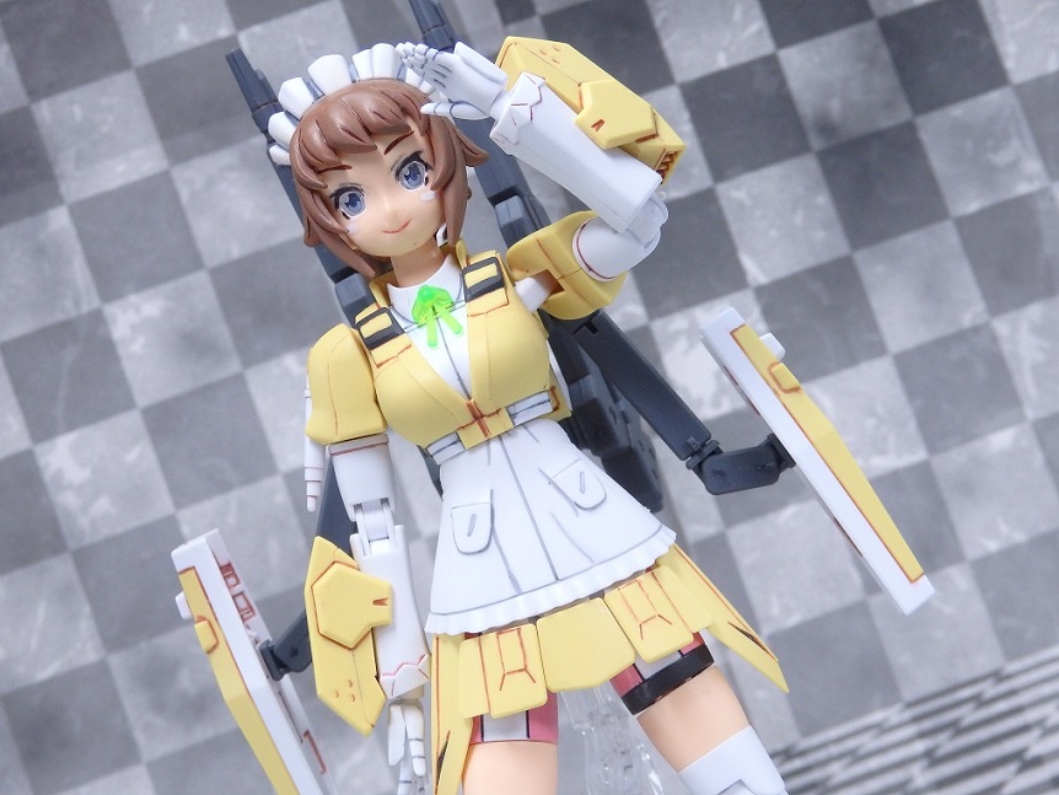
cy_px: 398
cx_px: 530
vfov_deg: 20.2
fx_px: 2234
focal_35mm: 73
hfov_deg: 26.7
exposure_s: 1/160
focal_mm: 13.1
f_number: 4.5
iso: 400
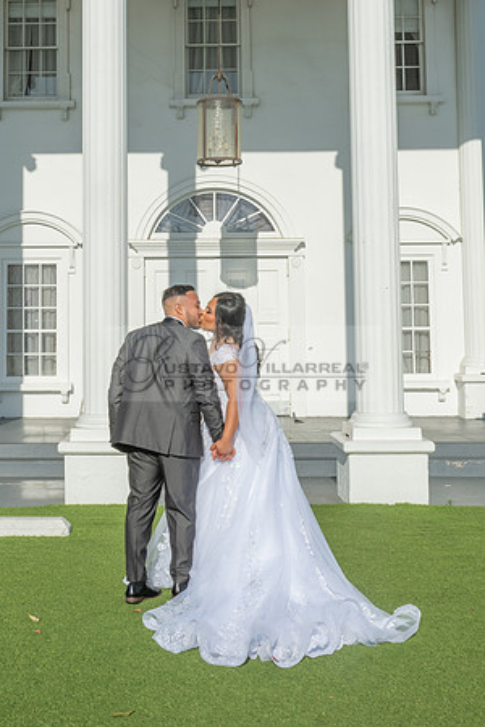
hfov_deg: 26.3
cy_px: 252
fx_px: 1026
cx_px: 134
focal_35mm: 51
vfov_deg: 38.7
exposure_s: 1/200
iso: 200
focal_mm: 24
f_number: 16
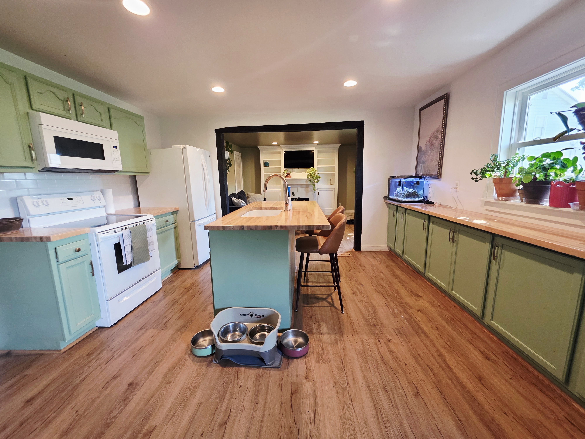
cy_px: 220
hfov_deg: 106.2
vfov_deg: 89.9
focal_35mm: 13
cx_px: 292
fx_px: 220
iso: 250
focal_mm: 2.2
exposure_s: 1/60.2
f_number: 1.9
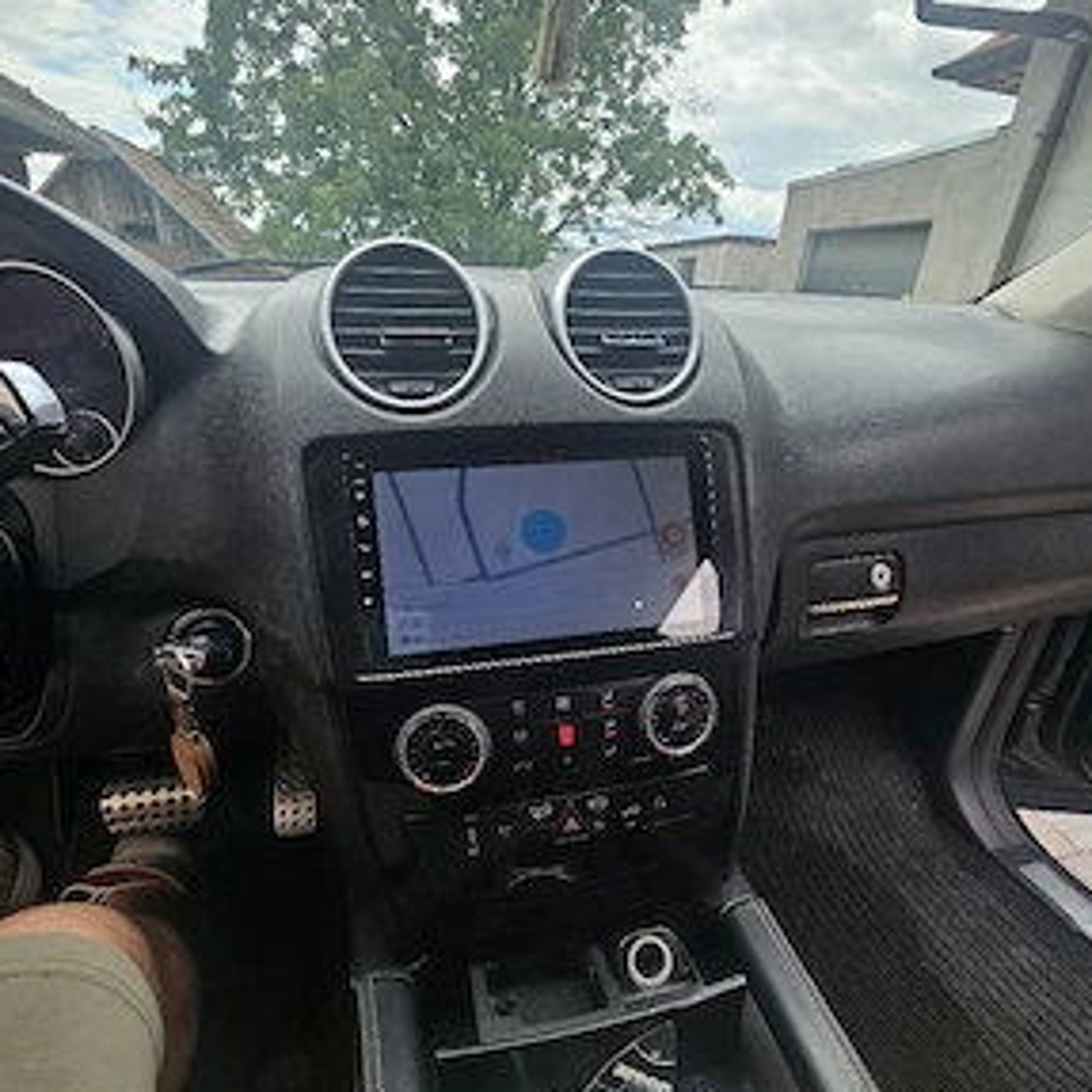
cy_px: 594
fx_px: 571
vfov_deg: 87.2
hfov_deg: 87.4
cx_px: 559
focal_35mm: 16
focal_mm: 2.2
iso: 50
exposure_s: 1/500
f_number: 2.2
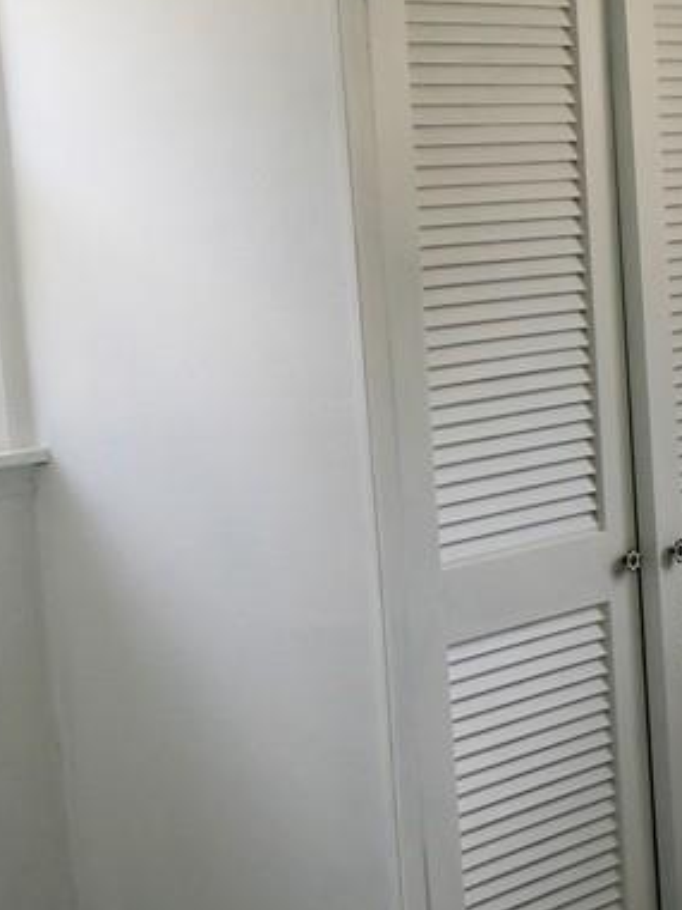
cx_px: 787
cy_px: 551
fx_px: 2338
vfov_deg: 22.0
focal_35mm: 89
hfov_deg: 16.0
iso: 100
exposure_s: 1/80
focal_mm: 5.8
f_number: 3.6
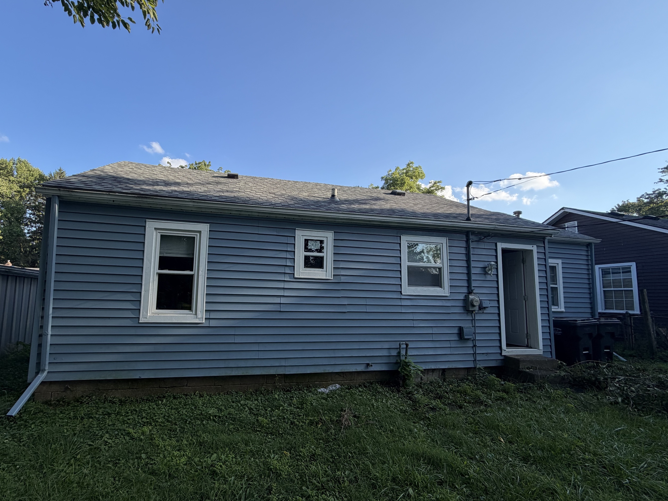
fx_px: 309
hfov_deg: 94.0
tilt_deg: +4.9
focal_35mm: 16
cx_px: 291
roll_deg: -1.2
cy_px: 267
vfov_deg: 78.0
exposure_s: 1/559
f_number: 2.2
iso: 40
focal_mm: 2.22
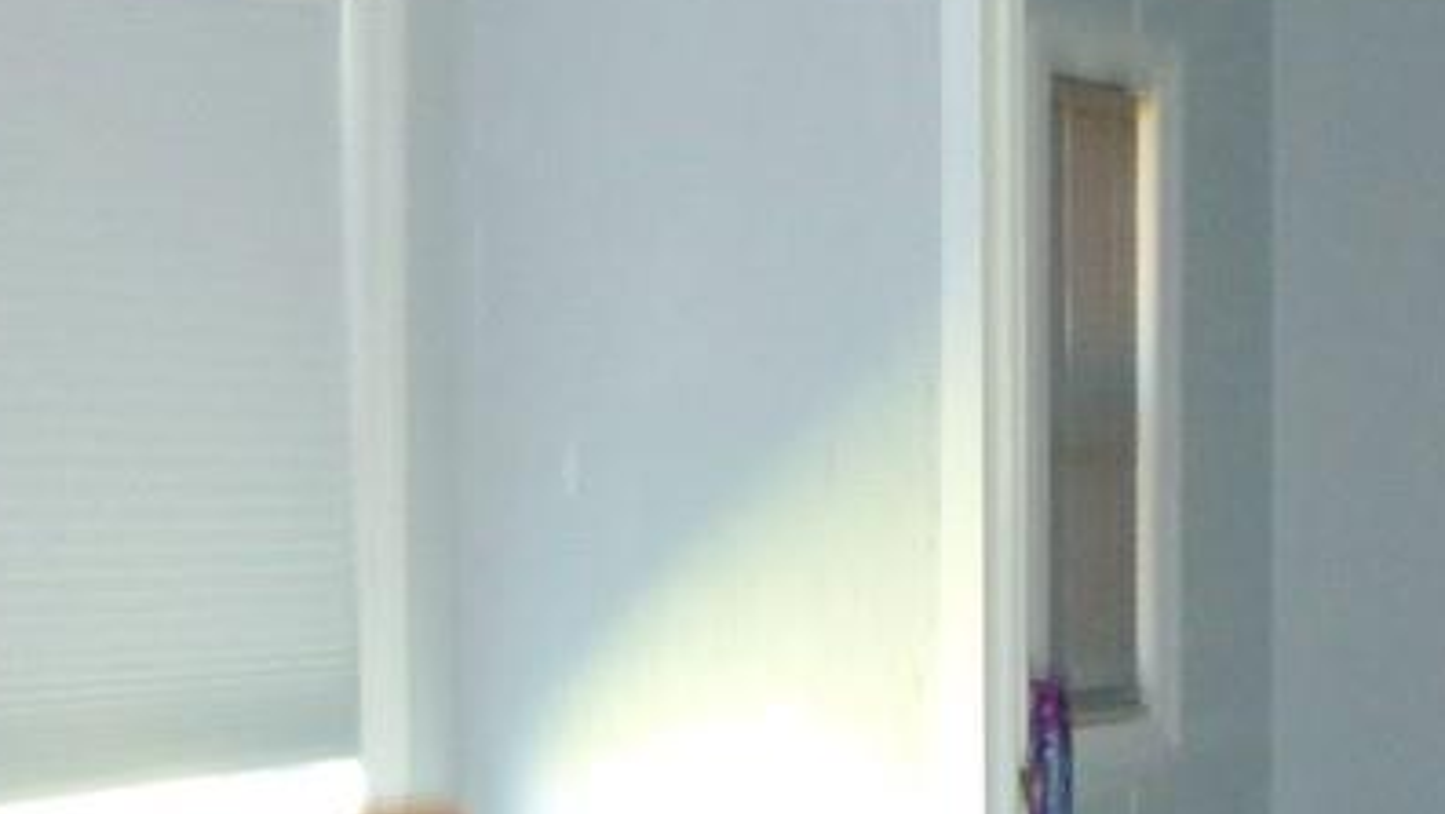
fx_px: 4216
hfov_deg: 18.3
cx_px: 1817
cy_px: 617
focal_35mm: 110
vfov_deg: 11.0
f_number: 2.8
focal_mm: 4.5
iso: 100
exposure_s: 1/5
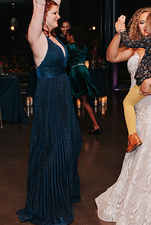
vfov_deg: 25.2
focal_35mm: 80
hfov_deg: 16.9
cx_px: 130
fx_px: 503
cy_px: 74
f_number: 2.8
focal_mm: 35
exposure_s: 1/200
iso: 1000
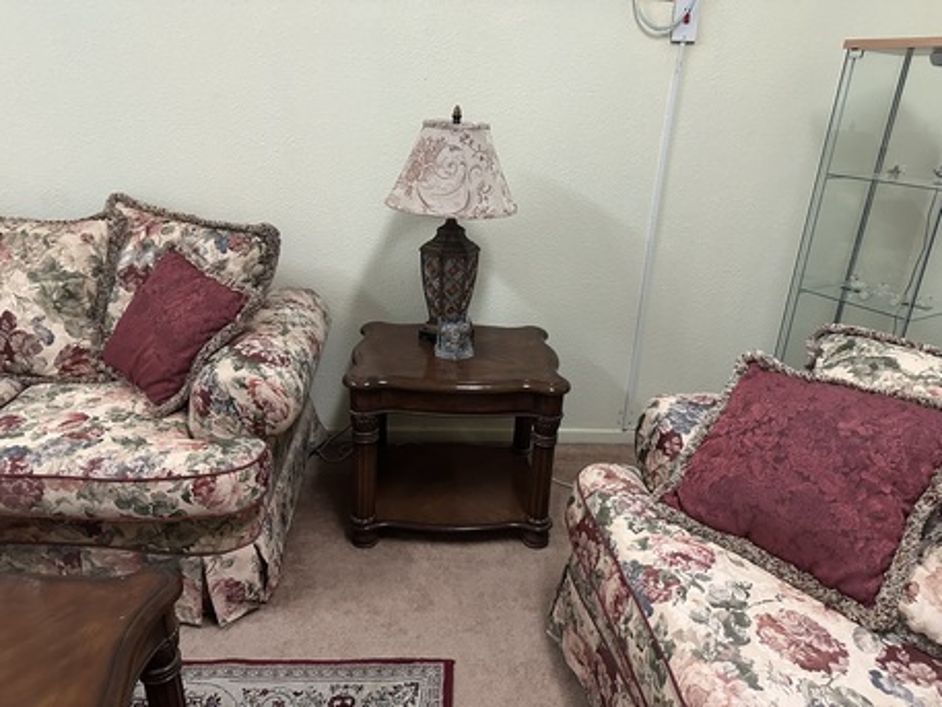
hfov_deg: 71.6
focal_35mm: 24
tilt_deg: -21.4
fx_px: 653
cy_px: 354
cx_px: 471
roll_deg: -2.3
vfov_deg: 56.8
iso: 640
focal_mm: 6.86
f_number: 1.78
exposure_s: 1/60
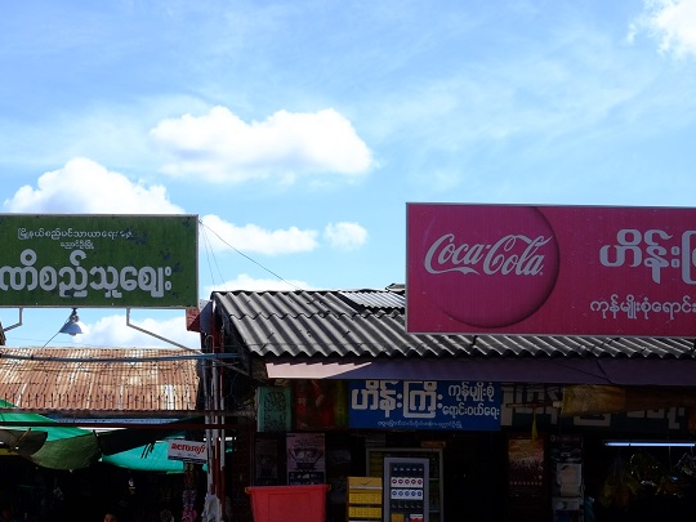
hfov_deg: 25.9
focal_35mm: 73
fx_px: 1468
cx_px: 76
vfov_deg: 20.1
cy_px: 357
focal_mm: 27
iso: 500
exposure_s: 1/250
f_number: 16
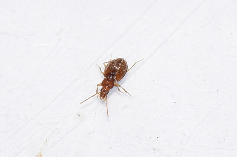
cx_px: 118
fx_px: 1380
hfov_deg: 9.8
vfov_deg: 6.5
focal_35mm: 210
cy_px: 78
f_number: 11
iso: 100
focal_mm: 140
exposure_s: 1/160
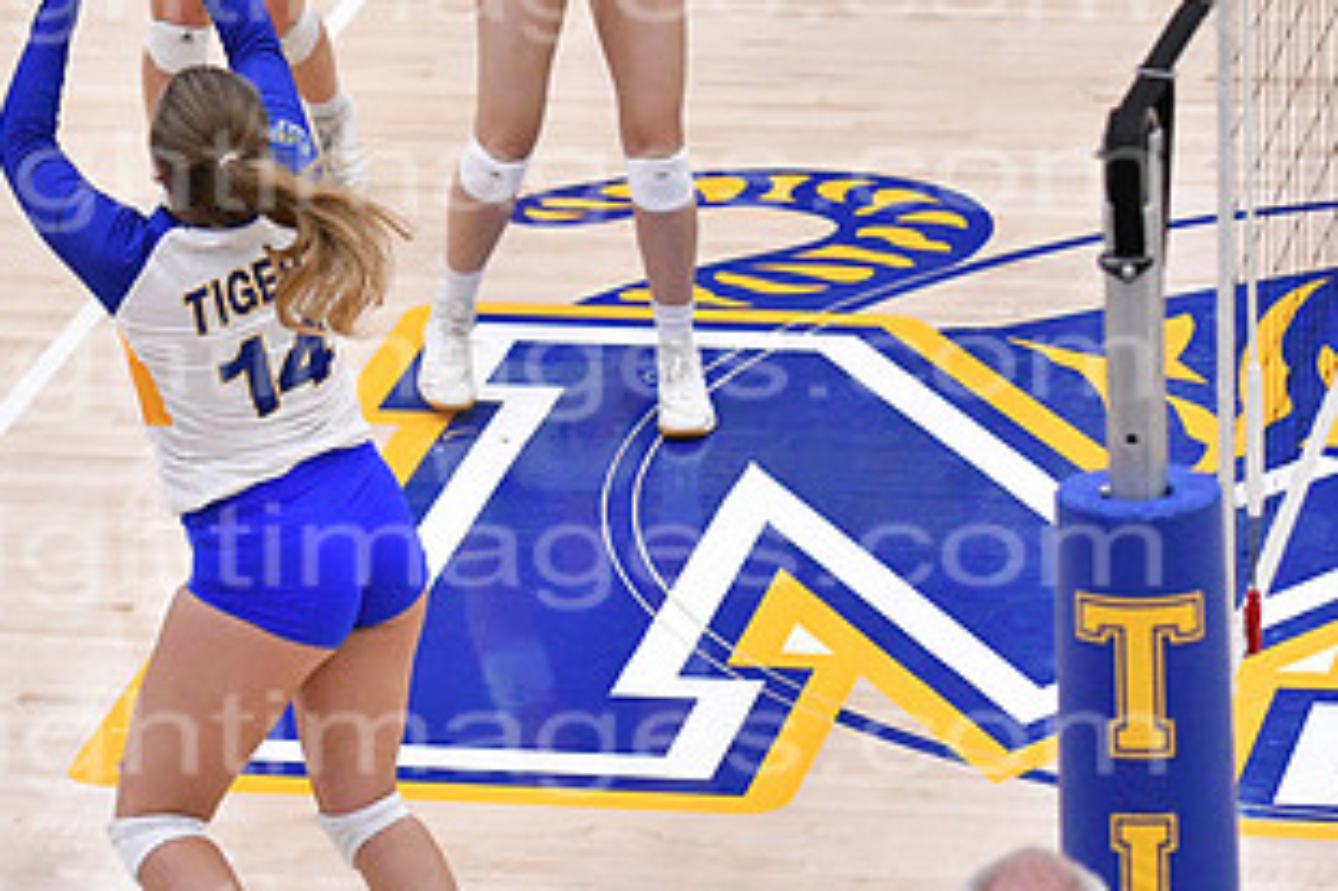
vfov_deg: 5.4
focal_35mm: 252
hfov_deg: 8.2
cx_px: 189
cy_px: 273
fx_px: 9361
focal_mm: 90
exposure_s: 1/1000
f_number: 3.2
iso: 6400
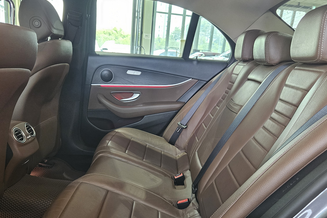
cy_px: 136
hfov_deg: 58.7
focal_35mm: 32
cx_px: 156
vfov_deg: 40.8
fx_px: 291
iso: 500
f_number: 1.8
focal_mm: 5.4
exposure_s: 1/30
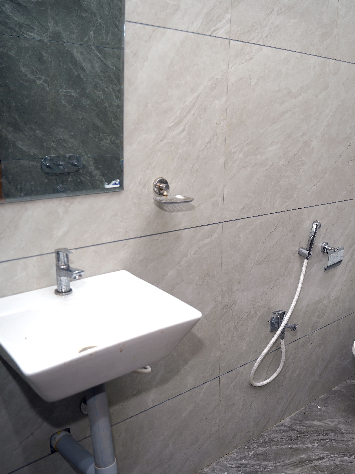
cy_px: 235
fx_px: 479
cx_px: 304
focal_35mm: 35
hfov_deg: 38.5
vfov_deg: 52.6
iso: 100
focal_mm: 24
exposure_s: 1/200
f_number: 2.8
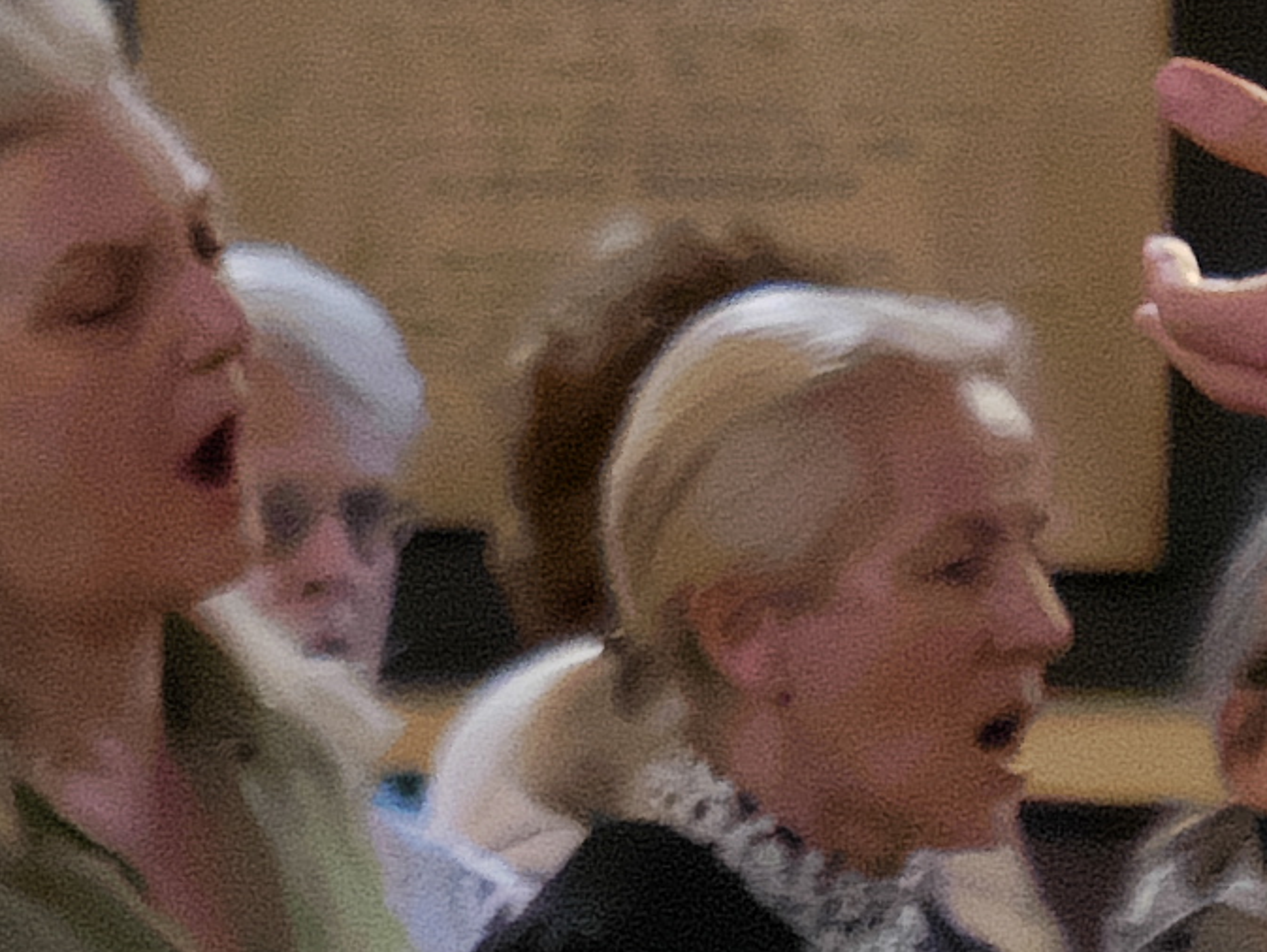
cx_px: 56
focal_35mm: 600
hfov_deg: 3.3
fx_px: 21981
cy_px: -100
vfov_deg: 2.5
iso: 3200
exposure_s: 1/200
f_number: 4
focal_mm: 44
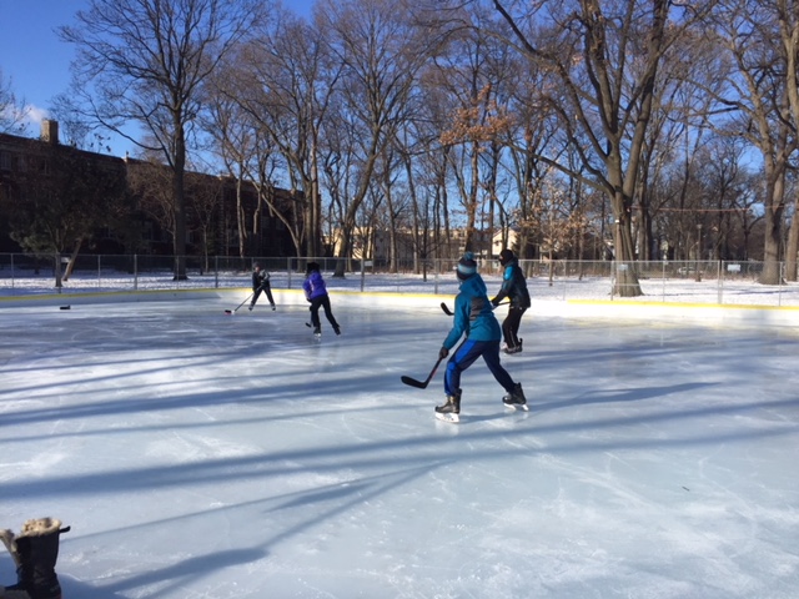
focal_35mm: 29
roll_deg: -0.6
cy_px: 300
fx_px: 669
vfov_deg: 48.2
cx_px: 400
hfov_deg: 61.7
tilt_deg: -4.1
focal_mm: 4.15
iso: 32
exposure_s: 1/1980
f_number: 2.2
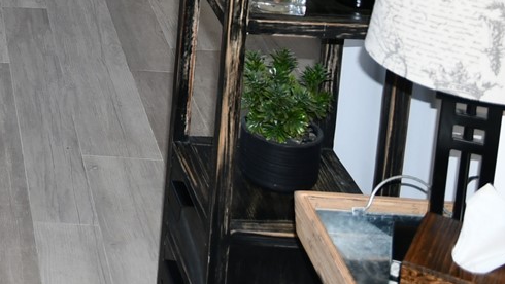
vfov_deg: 12.4
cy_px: -276
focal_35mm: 87
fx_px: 1165
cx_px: -182
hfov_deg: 21.6
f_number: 3.5
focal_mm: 16
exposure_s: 1/250
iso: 100
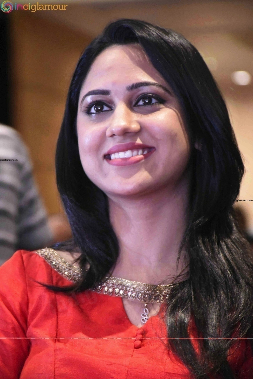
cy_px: 190
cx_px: 126
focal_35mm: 210
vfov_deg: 9.8
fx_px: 2214
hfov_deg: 6.5
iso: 10000
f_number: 5.6
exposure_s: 1/80
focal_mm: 140
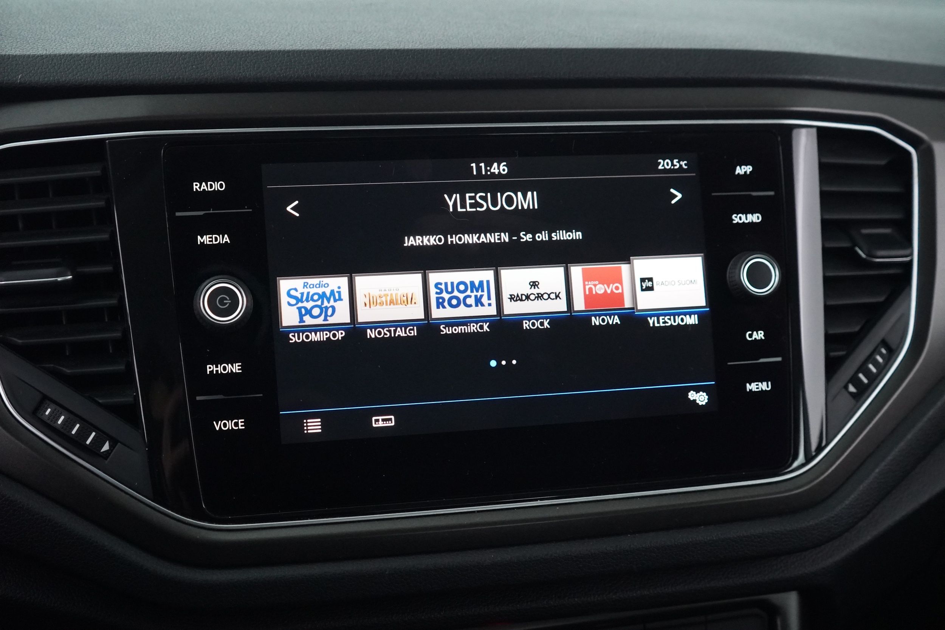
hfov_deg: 46.4
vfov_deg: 31.9
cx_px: 472
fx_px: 1102
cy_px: 315
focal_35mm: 42
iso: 10000
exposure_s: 1/60
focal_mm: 28
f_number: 4
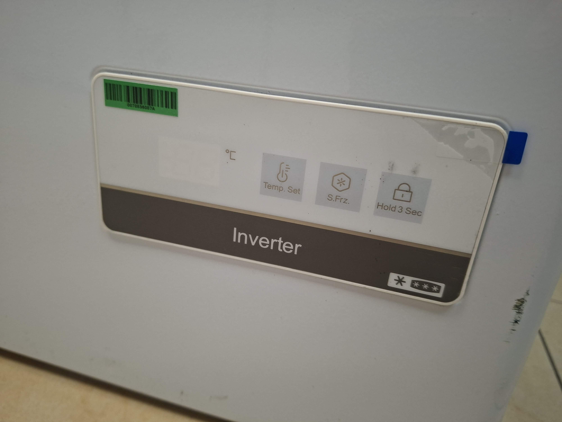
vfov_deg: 58.9
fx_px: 373
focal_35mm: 23
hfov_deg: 73.9
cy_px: 211
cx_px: 281
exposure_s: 1/60
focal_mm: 5.54
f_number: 1.8
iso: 320
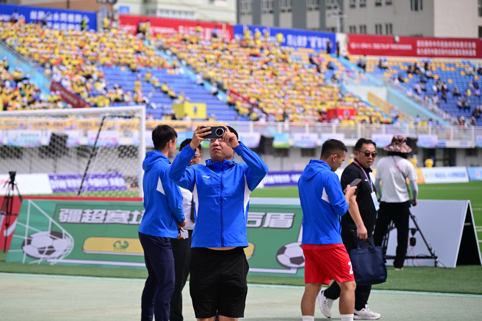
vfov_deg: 10.2
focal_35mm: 134
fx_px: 1794
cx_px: 220
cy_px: 172
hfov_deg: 15.3
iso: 320
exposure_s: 1/2500
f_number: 4
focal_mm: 120
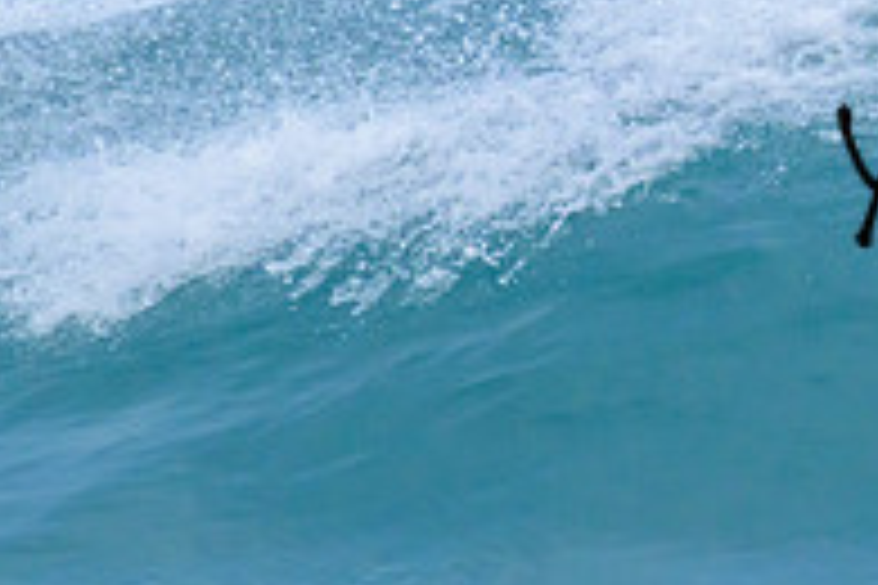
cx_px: 1503
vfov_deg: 0.5
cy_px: 66
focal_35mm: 2772
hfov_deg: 0.7
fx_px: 67601
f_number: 11
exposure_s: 1/1600
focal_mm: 800
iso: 2200
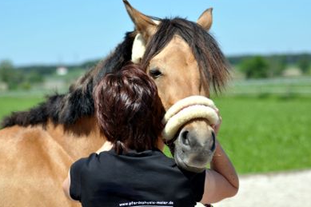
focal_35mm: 108
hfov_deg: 18.9
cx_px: 152
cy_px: 102
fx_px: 933
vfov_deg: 12.7
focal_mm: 70
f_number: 2.8
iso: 200
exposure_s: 1/2500
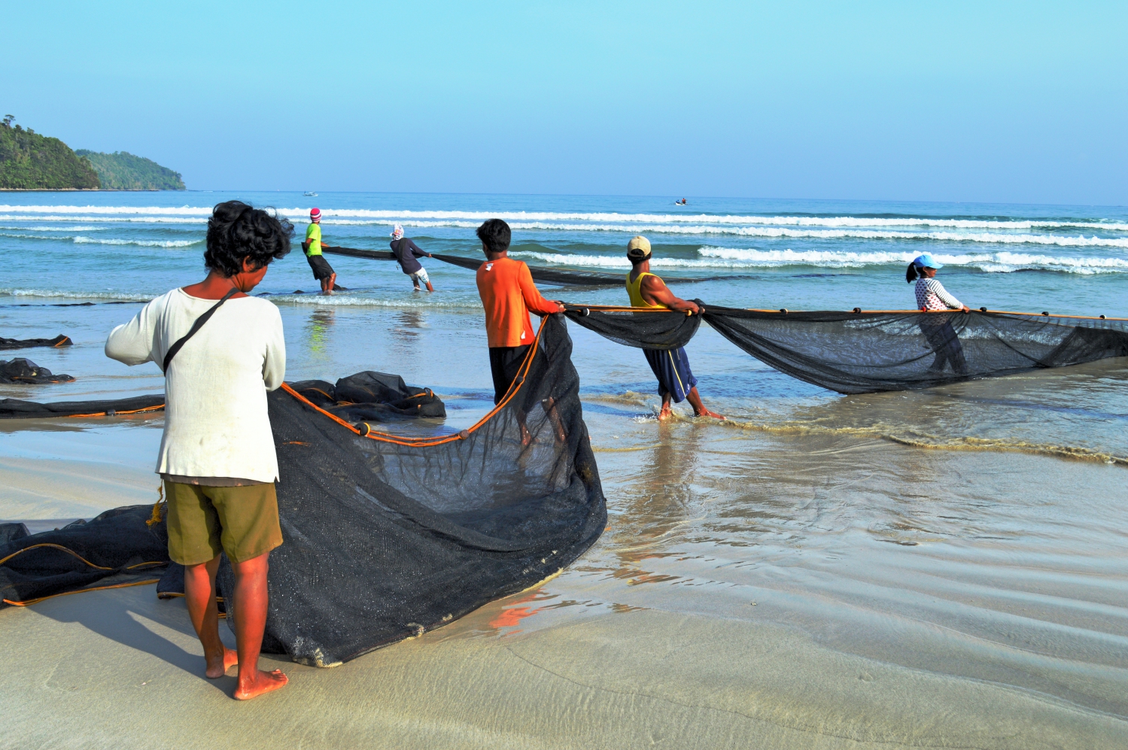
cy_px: 375
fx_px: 1127
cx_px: 564
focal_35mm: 36
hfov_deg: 53.2
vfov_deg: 36.8
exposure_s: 1/250
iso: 100
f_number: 8
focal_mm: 24
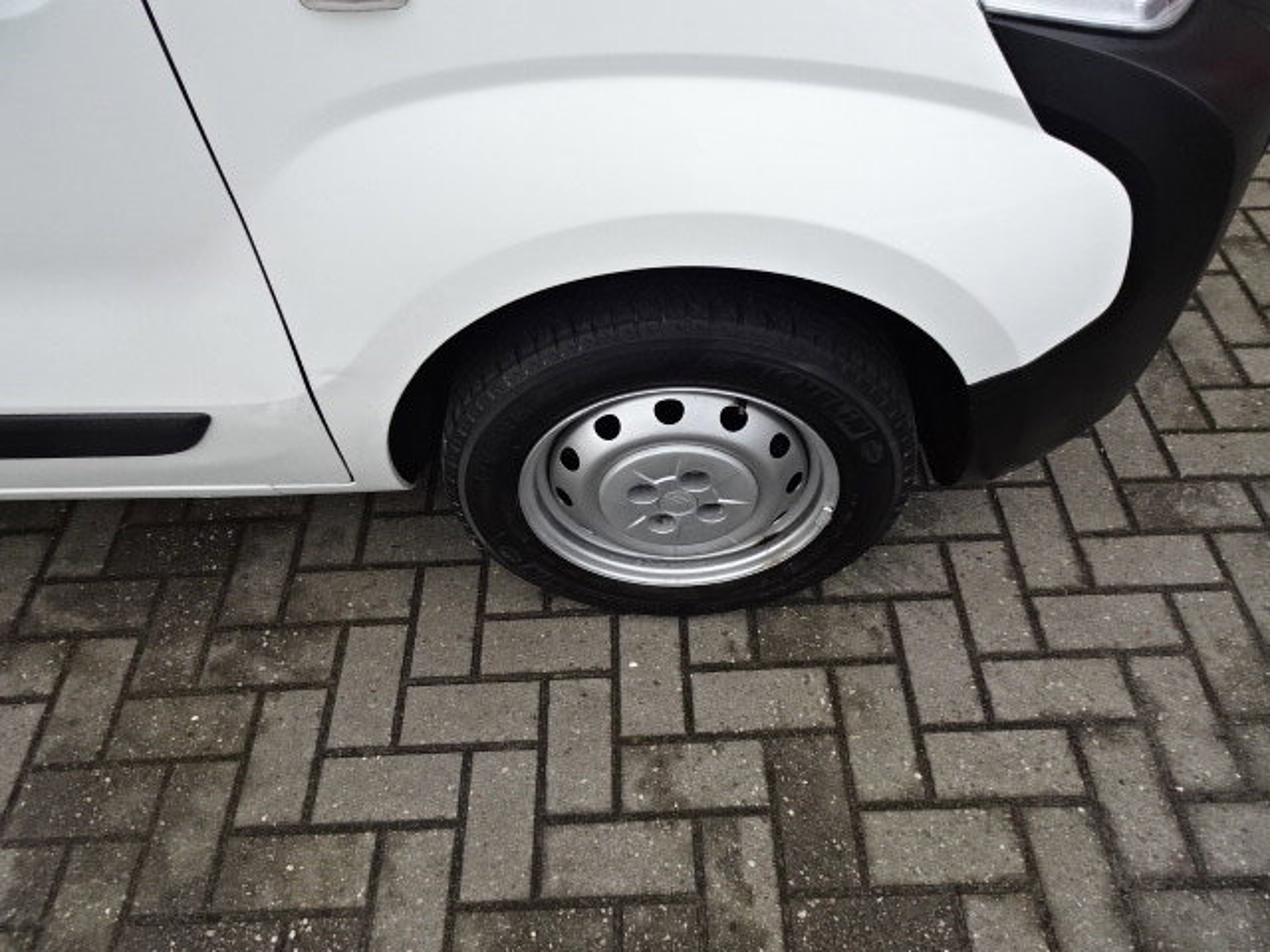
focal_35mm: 24
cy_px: 476
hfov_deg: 71.6
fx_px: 881
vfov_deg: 56.8
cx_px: 635
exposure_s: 1/250
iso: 400
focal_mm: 4.25
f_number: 3.5
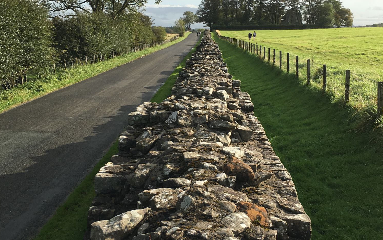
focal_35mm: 42
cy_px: 112
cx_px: 189
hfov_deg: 47.2
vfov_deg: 30.5
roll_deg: +0.6
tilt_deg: -8.4
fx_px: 438
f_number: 2.2
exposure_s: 1/1054
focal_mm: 4.15
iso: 25
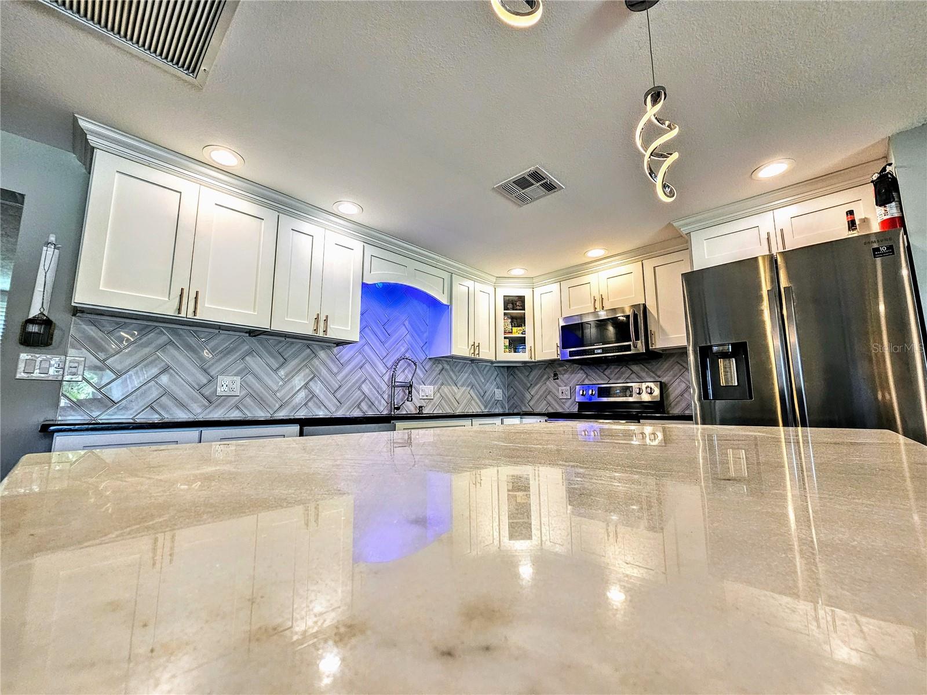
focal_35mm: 13
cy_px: 348
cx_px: 464
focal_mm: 2.2
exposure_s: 1/60
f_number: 2.2
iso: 125
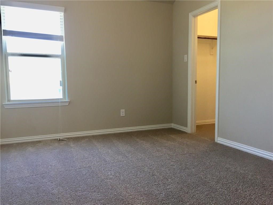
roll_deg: +0.0
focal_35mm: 29
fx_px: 229
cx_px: 136
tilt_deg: -5.8
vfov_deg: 48.2
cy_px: 102
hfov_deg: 61.7
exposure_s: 1/30
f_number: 2.2
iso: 40
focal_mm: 4.15
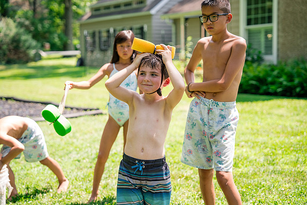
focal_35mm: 70
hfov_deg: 28.8
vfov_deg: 19.5
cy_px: 102
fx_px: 597
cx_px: 154
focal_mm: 70
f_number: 2.8
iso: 250
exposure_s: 1/640
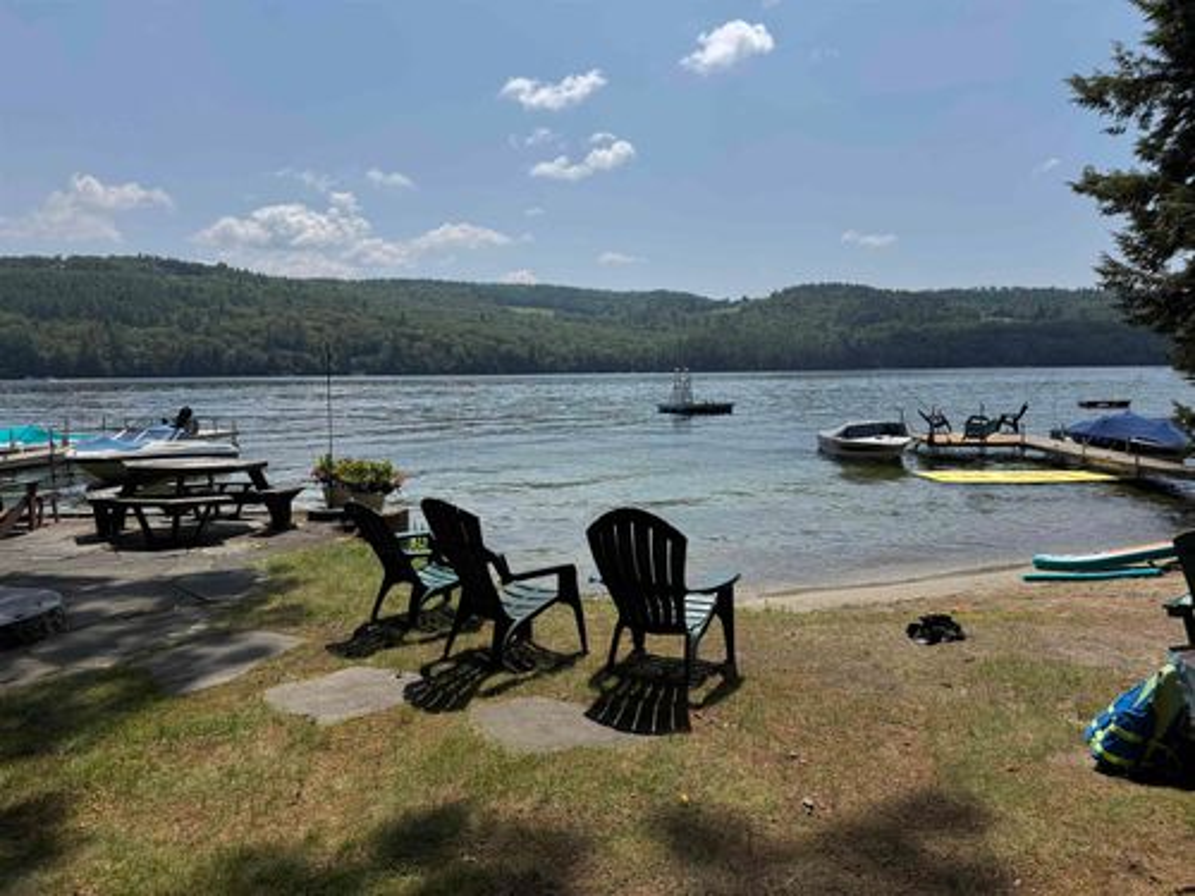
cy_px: 448
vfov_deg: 56.8
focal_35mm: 24
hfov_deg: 71.6
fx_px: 829
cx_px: 598
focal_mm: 6.76
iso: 80
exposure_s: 1/9009
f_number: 1.78
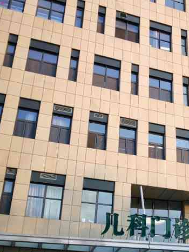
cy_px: 140
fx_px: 393
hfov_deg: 26.2
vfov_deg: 35.5
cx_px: 167
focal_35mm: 54
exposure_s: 1/217
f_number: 1.6
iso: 50
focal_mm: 3.95
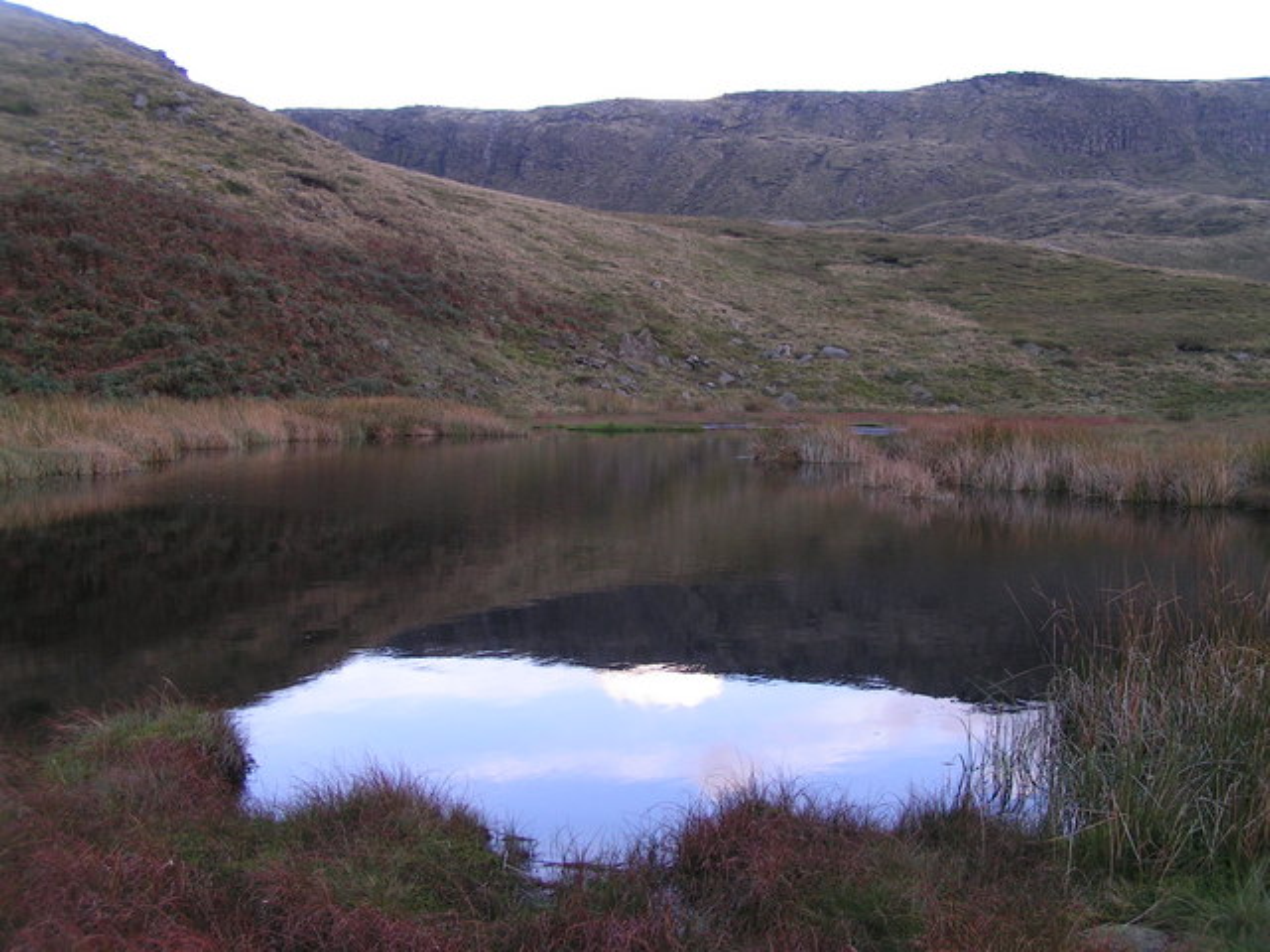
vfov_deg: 37.7
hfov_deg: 49.0
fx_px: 1394
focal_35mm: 38
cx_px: 635
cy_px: 476
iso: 50
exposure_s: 1/50
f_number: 4.5
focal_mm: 5.8
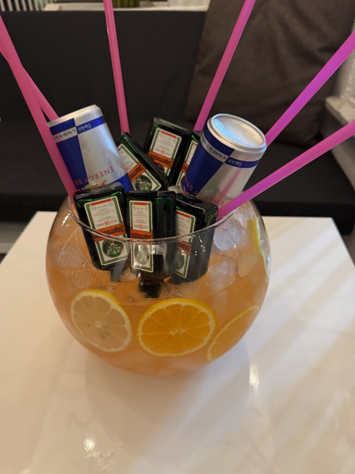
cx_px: 178
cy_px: 237
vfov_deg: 71.6
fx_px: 328
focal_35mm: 24
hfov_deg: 56.8
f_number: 1.78
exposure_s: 1/33
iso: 800
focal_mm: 6.76
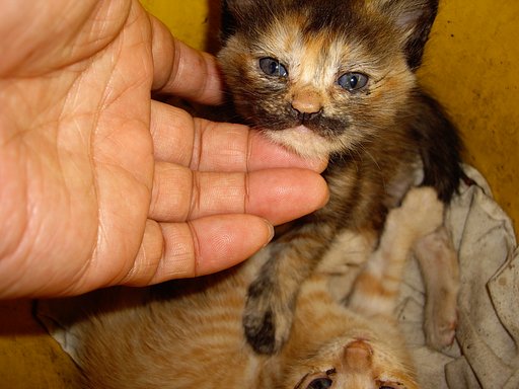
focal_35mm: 38
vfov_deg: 37.7
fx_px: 570
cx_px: 260
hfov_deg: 49.0
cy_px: 194
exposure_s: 1/40
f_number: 8
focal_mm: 7.9
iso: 64
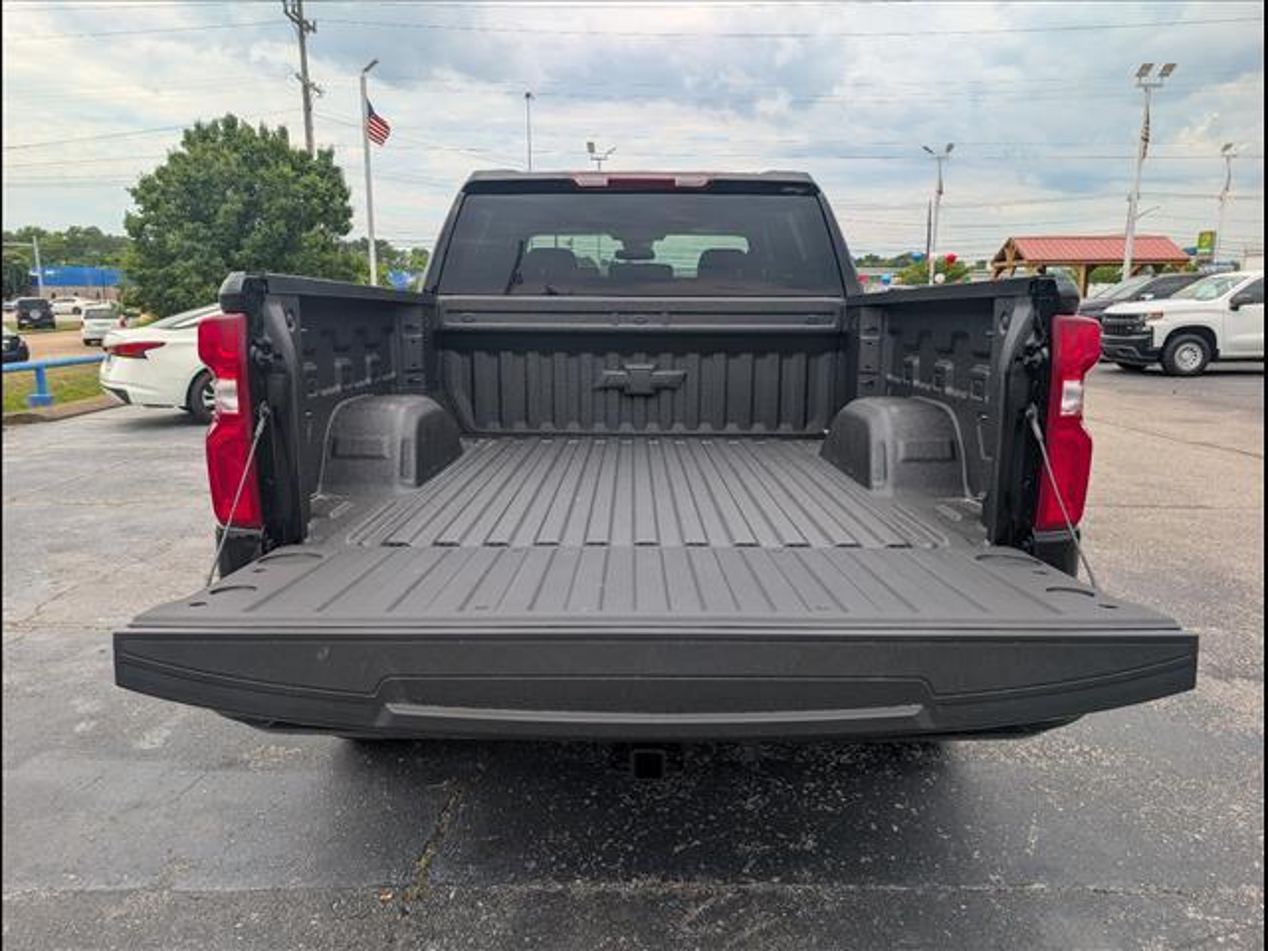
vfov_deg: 56.8
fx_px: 879
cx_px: 634
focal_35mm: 24
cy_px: 476
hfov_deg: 71.6
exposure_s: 1/417
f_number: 1.68
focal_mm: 6.9
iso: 20
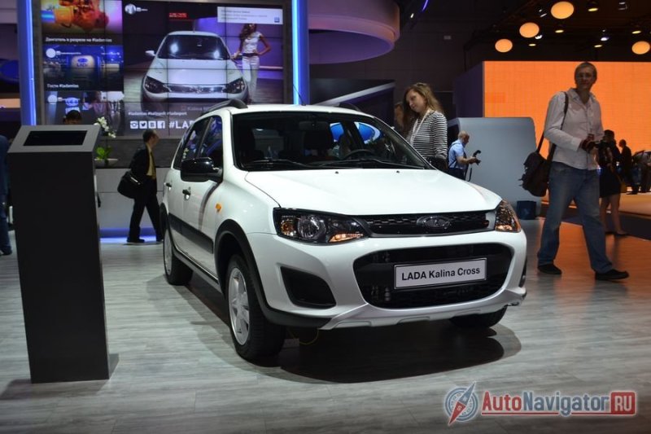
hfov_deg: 57.2
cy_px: 217
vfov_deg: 40.0
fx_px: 597
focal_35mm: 33
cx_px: 326
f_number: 5
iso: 400
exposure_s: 1/100
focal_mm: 22
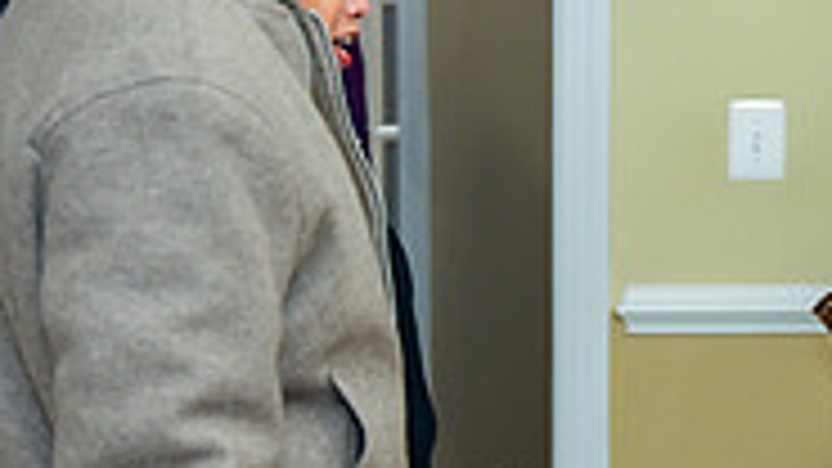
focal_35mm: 128
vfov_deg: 9.5
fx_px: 2823
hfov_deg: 16.7
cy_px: 281
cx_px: 648
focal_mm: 39
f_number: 2.8
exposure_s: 1/160
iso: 1600
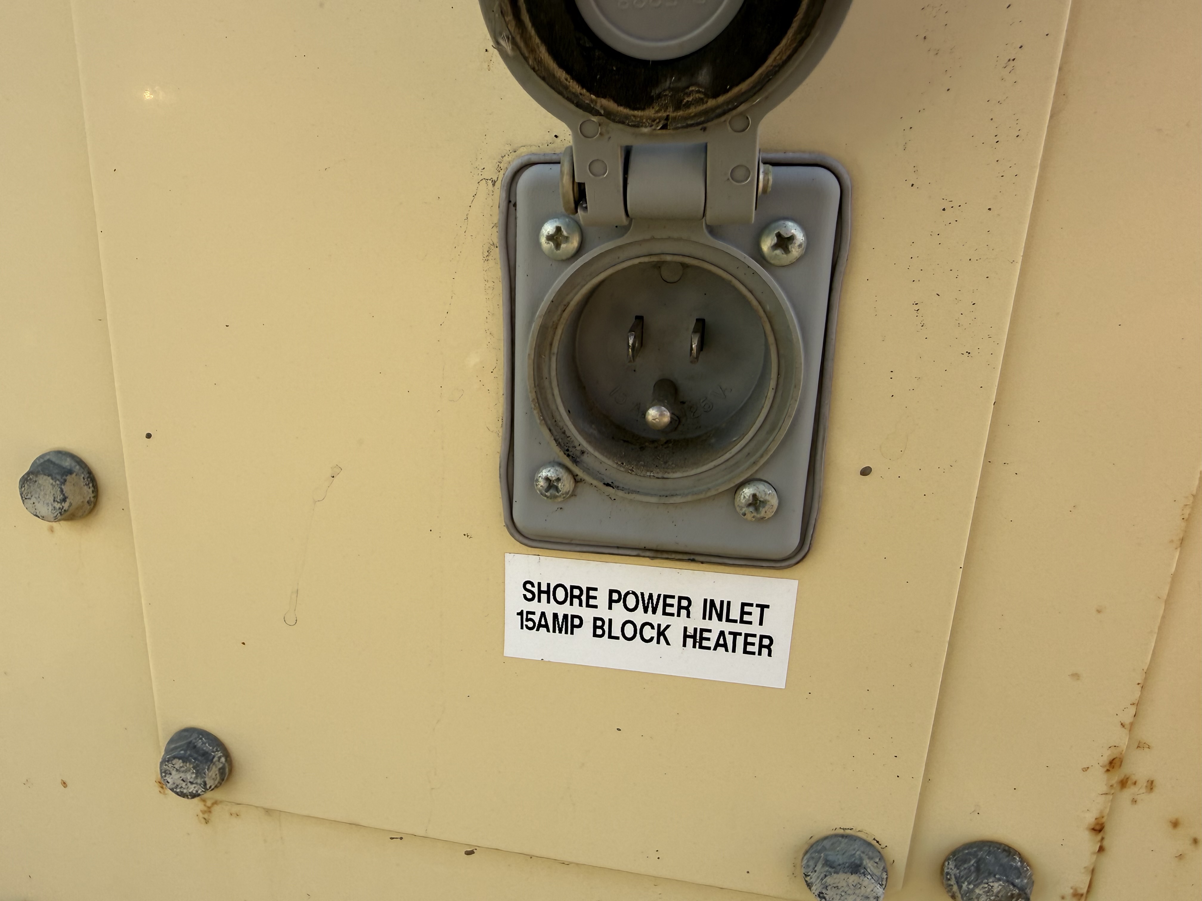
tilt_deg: -19.4
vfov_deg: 56.8
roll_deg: -0.1
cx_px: 601
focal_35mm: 24
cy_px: 450
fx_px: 833
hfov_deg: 71.6
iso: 40
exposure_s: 1/603
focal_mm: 2.22
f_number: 2.2
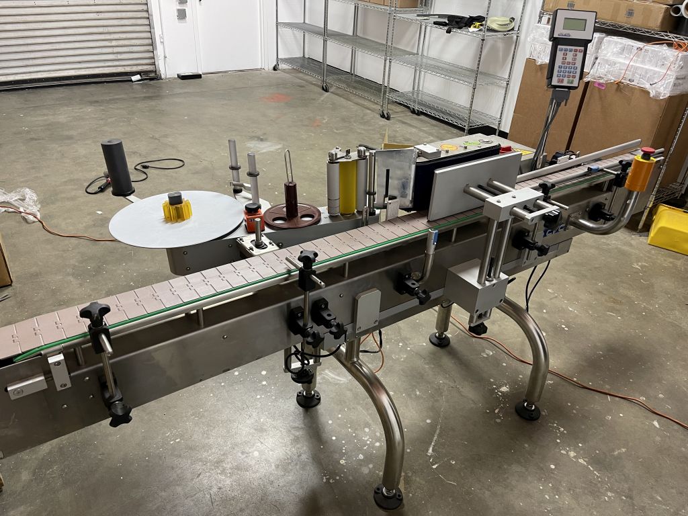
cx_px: 344
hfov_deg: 67.3
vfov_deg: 53.1
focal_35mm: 26
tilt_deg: -32.6
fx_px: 517
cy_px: 258
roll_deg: -3.7
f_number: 1.6
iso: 250
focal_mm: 5.1
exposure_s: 1/60
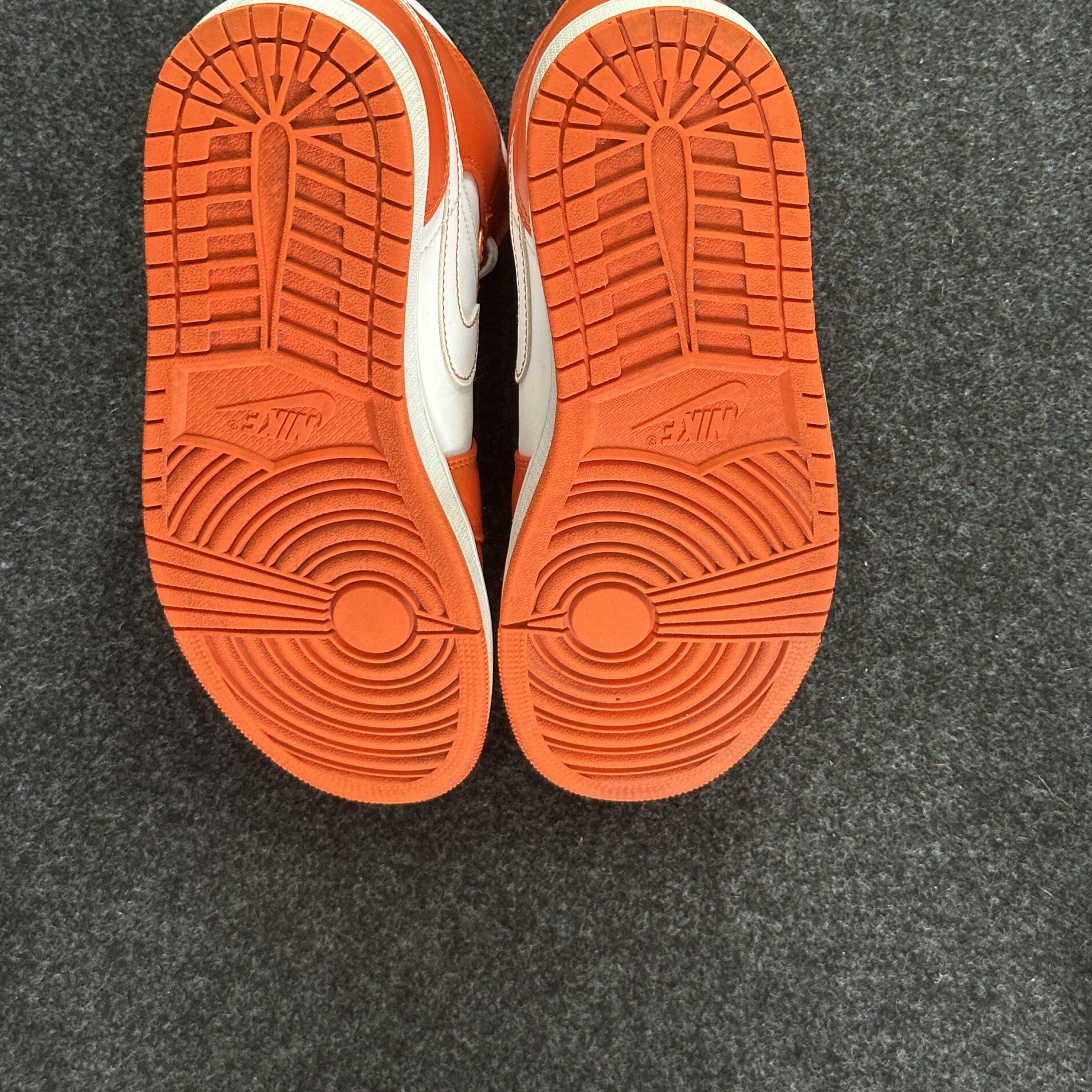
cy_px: 398
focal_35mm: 57
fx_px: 2034
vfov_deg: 29.9
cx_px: 545
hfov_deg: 30.0
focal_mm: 6.86
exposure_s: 1/33
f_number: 1.78
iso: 250
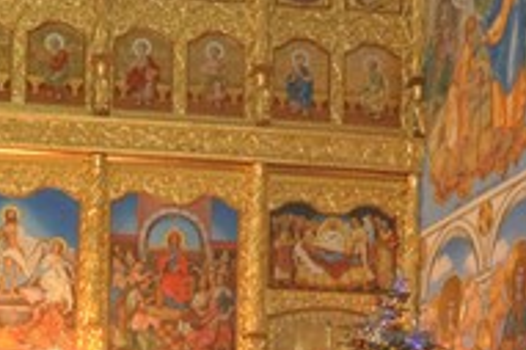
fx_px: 1543
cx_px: -72
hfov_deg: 18.5
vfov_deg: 12.1
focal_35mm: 106
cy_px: 580
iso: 800
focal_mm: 21
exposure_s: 1/30
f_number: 3.8
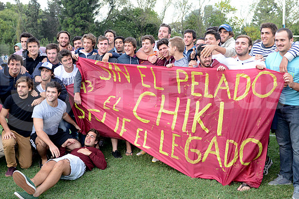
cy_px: 89
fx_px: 299
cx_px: 135
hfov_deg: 53.0
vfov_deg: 36.9
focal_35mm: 36
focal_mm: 31
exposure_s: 1/1000
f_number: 2.8
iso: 1000
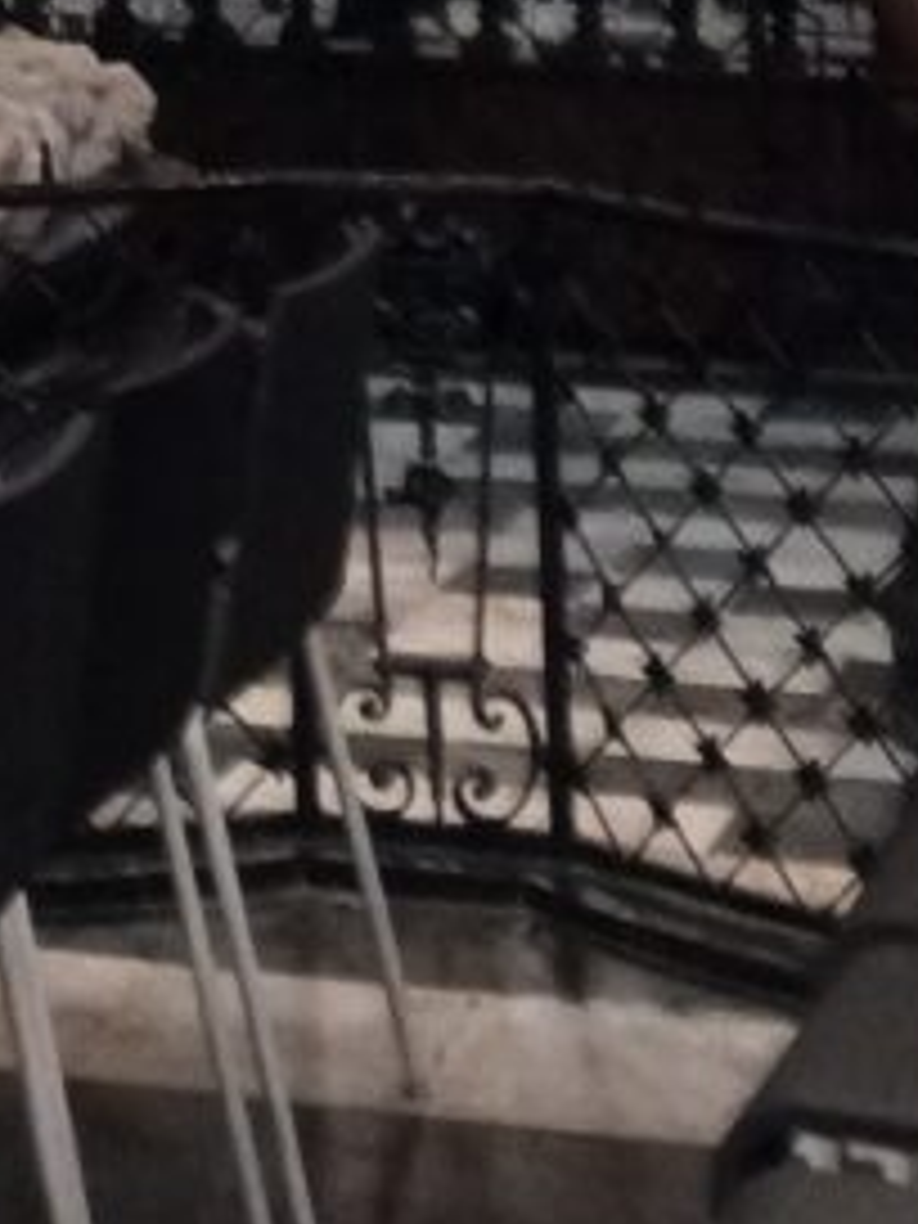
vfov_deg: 11.6
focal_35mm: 143
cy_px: -1611
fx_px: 5056
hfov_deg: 10.2
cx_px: -184
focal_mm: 4
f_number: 1.8
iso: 400
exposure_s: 1/25
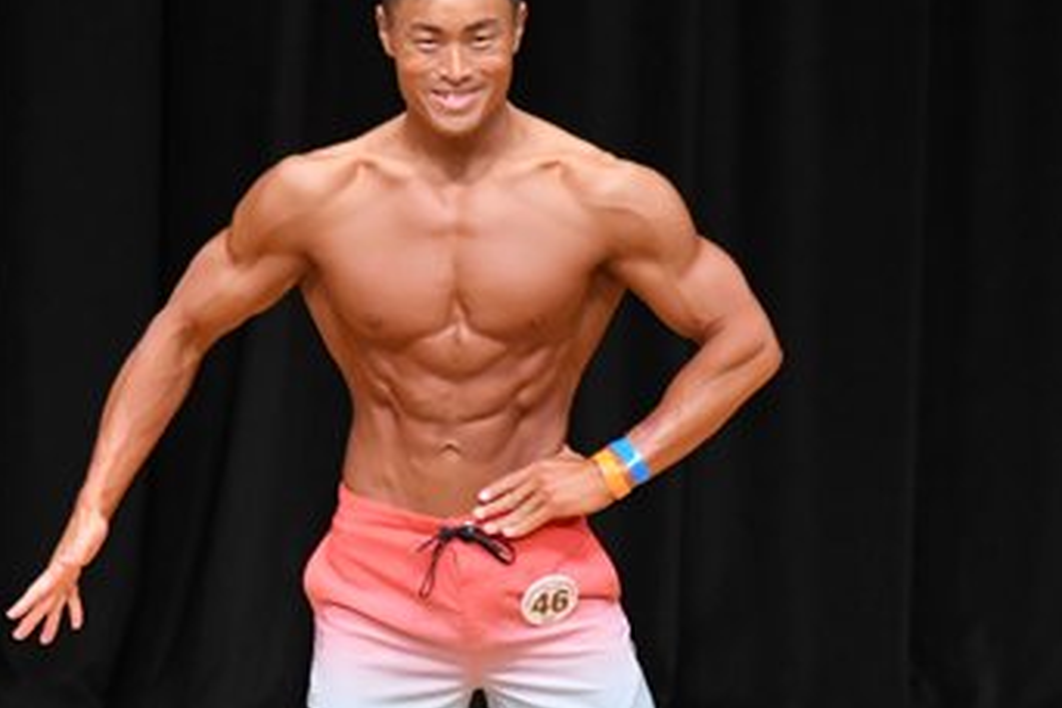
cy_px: 543
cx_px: 442
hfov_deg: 3.4
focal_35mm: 612
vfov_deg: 2.2
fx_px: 18053
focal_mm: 180
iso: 4000
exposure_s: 1/400
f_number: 5.6
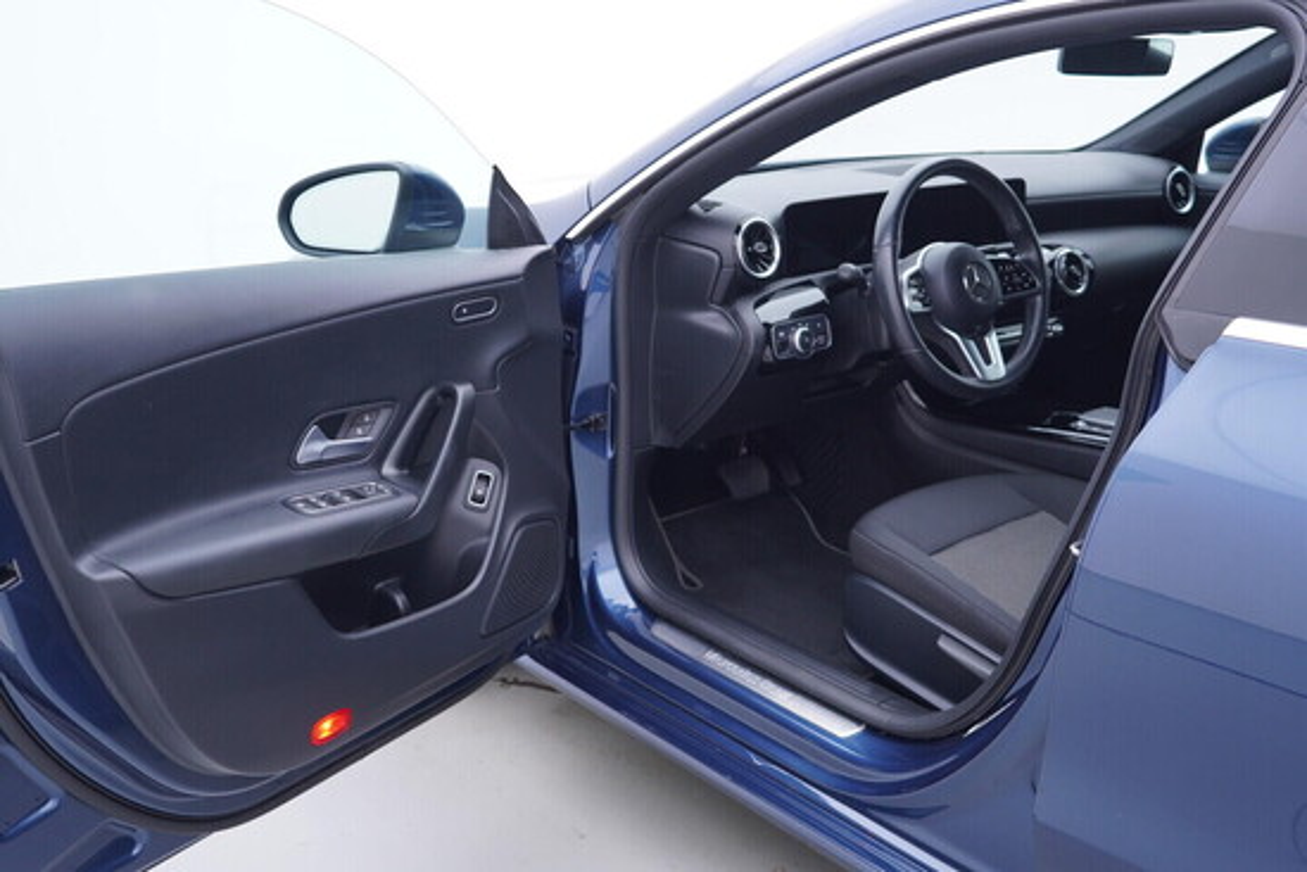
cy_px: 436
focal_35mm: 36
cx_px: 654
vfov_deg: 36.9
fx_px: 1307
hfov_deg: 53.1
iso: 160
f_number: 2.8
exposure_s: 1/40
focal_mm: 24
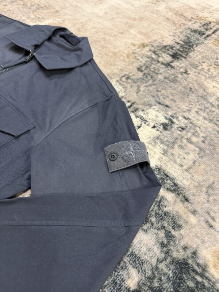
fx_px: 202
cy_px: 146
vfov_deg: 71.6
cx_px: 110
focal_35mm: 24
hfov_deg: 56.8
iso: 200
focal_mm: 6.76
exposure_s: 1/50
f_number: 1.78
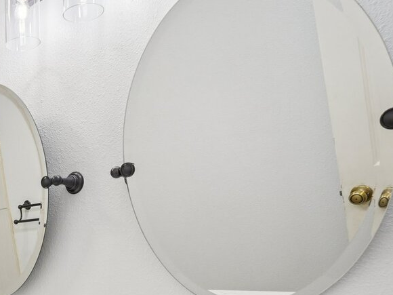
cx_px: -68
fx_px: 503
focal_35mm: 44
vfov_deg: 30.8
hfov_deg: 34.8
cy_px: 279
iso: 250
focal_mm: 16.5
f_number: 8
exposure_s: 1/30
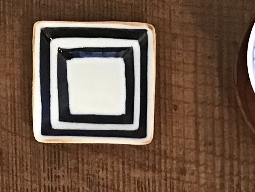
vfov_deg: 9.4
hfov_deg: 13.2
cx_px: 255
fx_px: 1083
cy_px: 392
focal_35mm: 147
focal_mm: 3.3
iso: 200
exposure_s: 1/33
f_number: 2.4
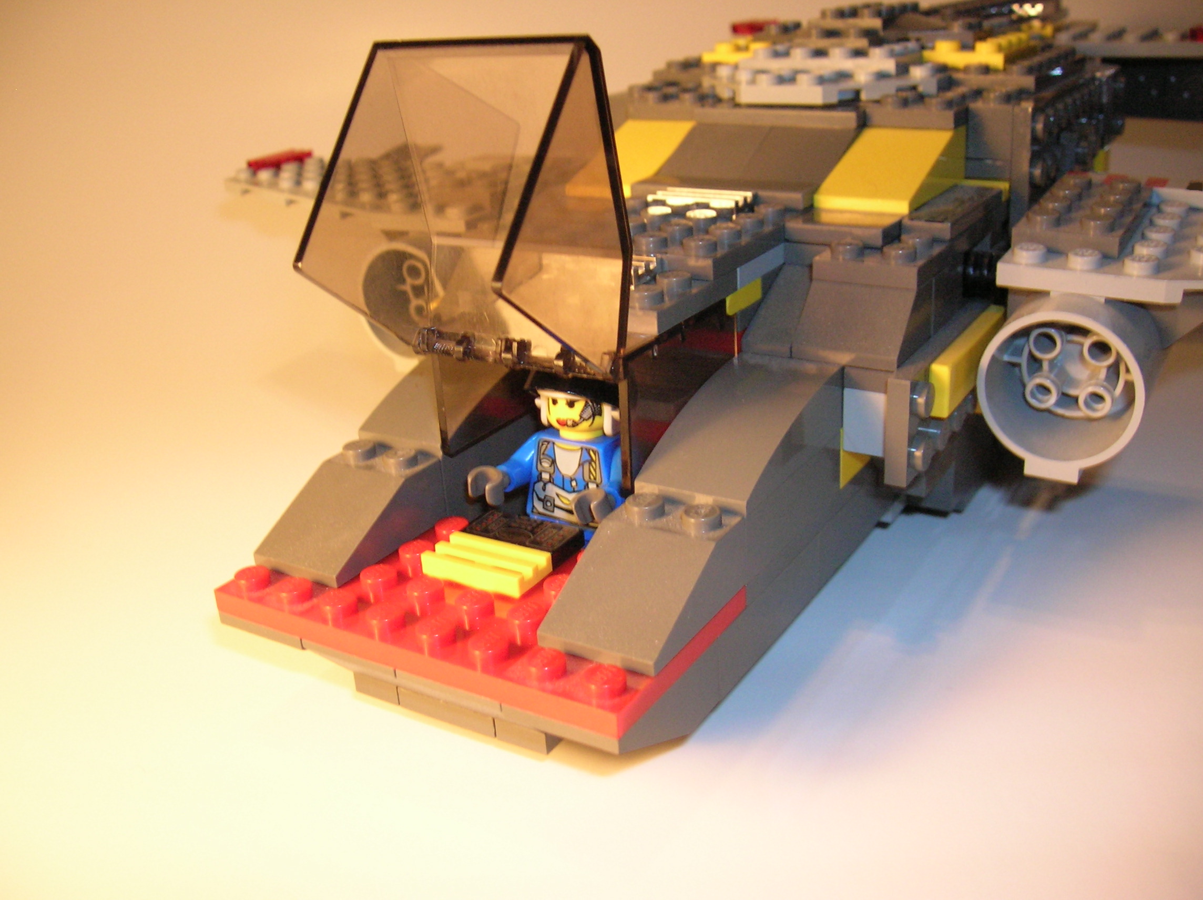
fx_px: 1181
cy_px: 450
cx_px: 602
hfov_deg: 54.0
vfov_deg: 41.7
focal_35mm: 34
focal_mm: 5.7
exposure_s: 1/29.1
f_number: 2.9
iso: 176
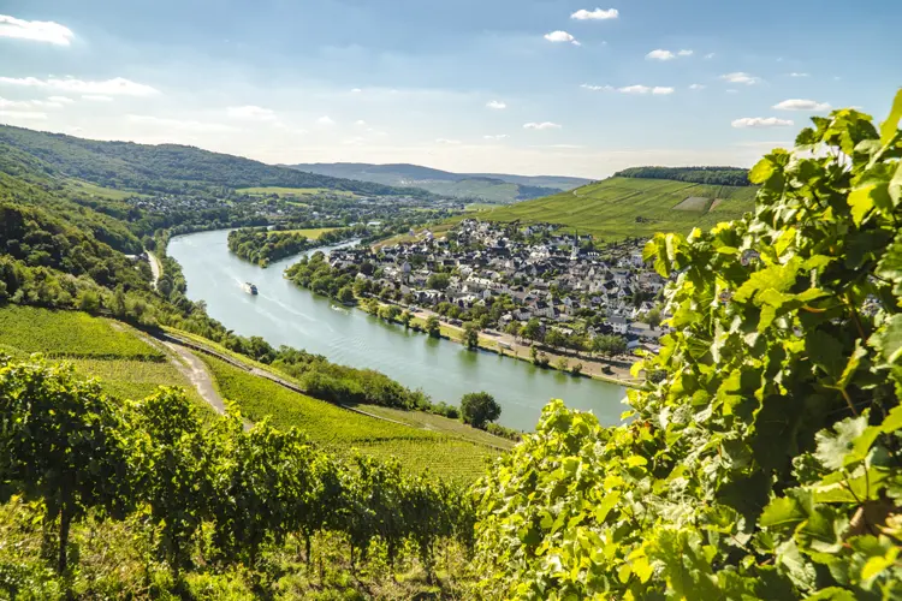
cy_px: 300
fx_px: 676
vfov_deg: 47.9
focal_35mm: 27
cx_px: 451
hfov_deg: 67.4
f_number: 8
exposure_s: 1/400
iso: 200
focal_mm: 18
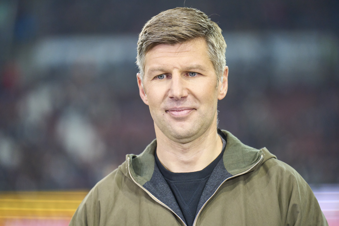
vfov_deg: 6.9
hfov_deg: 10.3
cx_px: 170
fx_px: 1883
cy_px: 113
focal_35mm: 200
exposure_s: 1/2000
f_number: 2.8
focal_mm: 200
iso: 3200
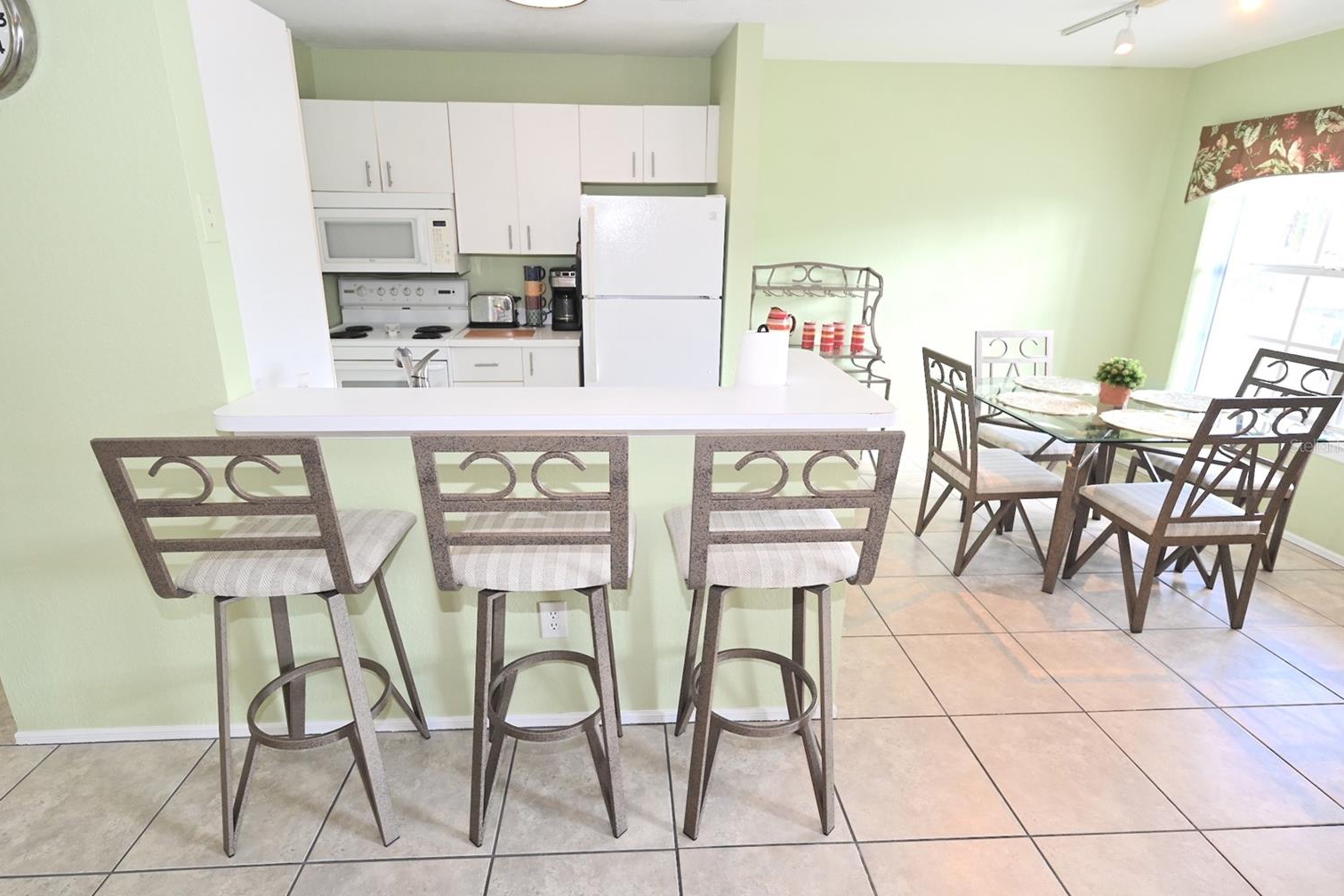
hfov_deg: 88.3
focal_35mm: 19
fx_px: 692
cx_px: 657
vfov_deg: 65.8
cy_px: 445
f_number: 4
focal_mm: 17.5
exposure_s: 1/60
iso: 220
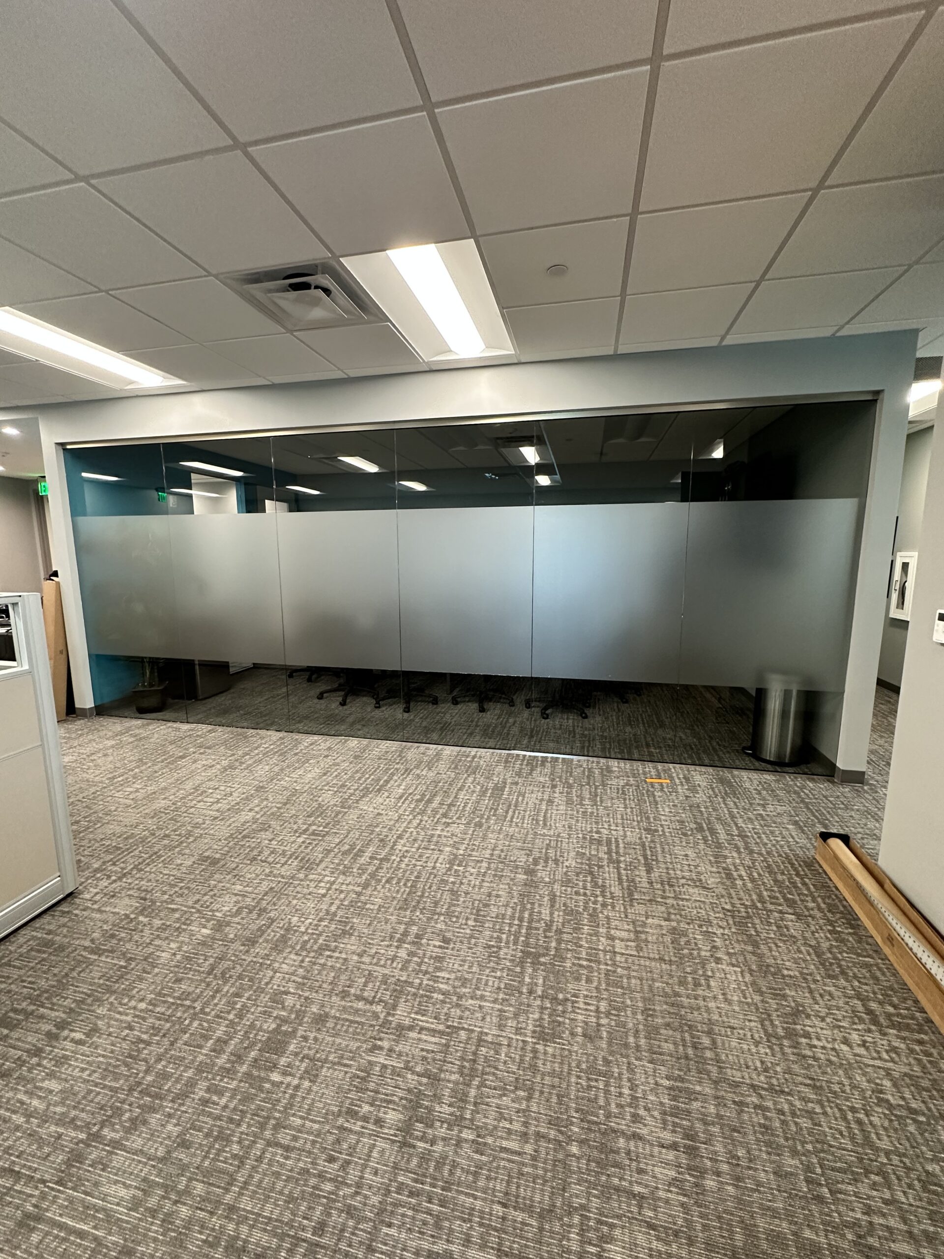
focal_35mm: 14
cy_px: 630
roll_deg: -0.7
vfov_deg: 102.1
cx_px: 472
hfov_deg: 85.7
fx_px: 509
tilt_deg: -8.1
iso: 320
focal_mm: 2.22
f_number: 2.2
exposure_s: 1/60
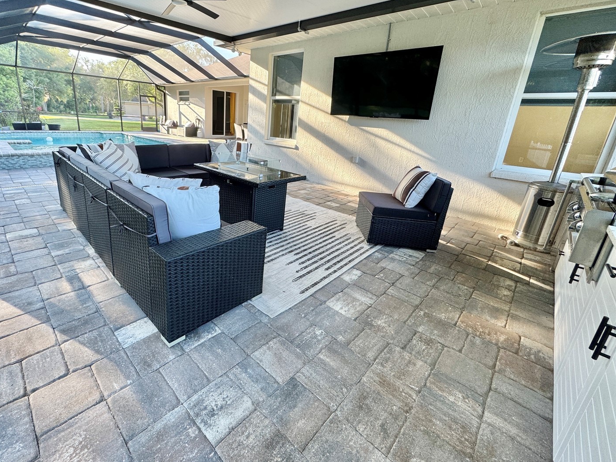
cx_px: 264
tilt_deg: -17.5
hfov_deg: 93.9
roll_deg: -3.8
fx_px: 285
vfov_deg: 77.8
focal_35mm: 16
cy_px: 203
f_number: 2.2
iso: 64
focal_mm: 2.22
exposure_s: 1/99
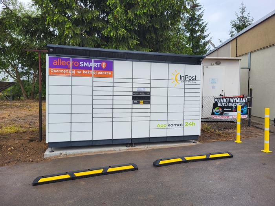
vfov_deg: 53.1
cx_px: 138
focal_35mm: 26
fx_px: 207
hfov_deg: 67.3
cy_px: 103
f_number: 1.8
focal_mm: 5.4
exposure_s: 1/247
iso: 40
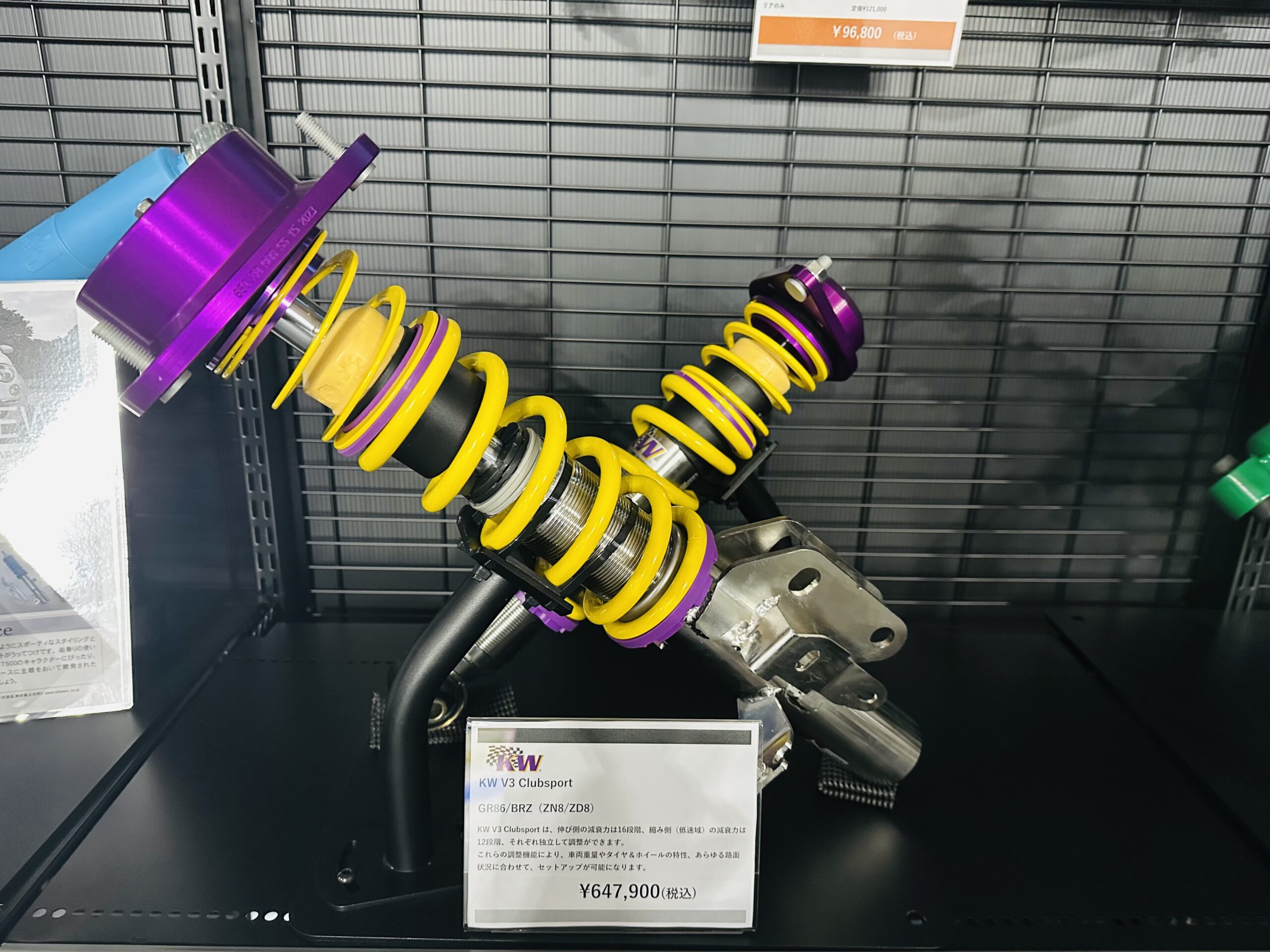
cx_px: 635
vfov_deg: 56.8
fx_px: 881
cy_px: 476
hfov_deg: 71.6
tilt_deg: -18.7
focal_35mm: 24
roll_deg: -2.0
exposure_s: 1/40
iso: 800
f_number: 1.78
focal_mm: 6.86
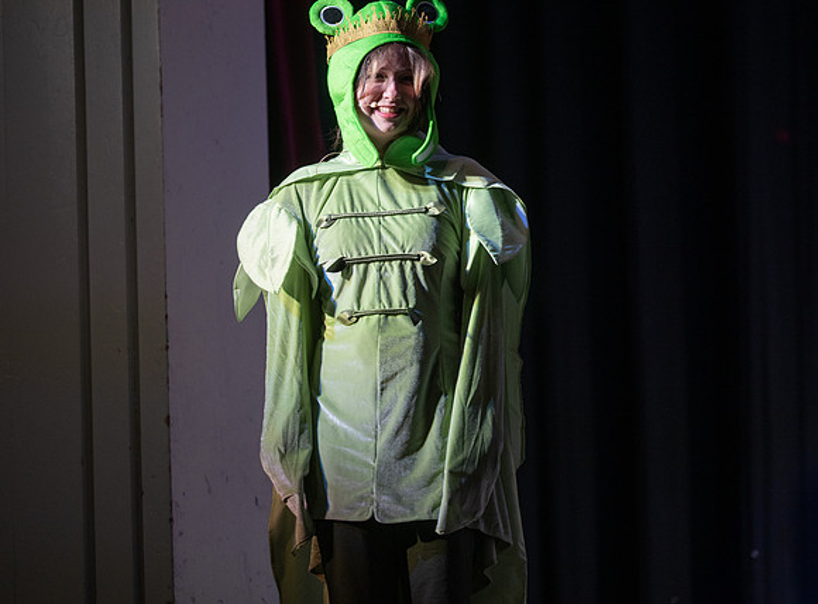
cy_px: 273
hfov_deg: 8.2
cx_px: 395
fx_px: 5690
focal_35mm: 242
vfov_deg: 6.1
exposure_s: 1/320
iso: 800
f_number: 2.8
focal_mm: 200
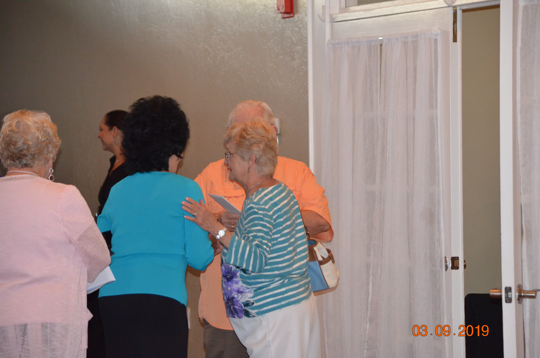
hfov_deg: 13.7
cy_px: 179
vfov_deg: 9.1
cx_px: 270
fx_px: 2245
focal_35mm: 150
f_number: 4.8
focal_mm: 100
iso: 3200
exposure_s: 1/60
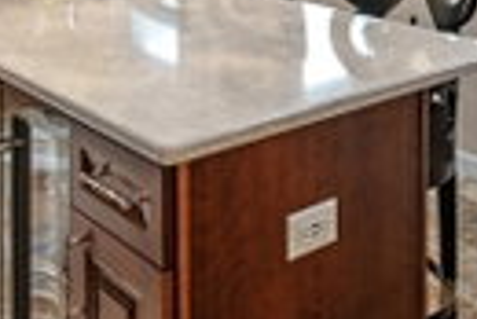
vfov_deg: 19.7
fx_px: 807
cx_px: 189
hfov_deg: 32.8
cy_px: -147
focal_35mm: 61
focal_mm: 16.5
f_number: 8
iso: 400
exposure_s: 1/3
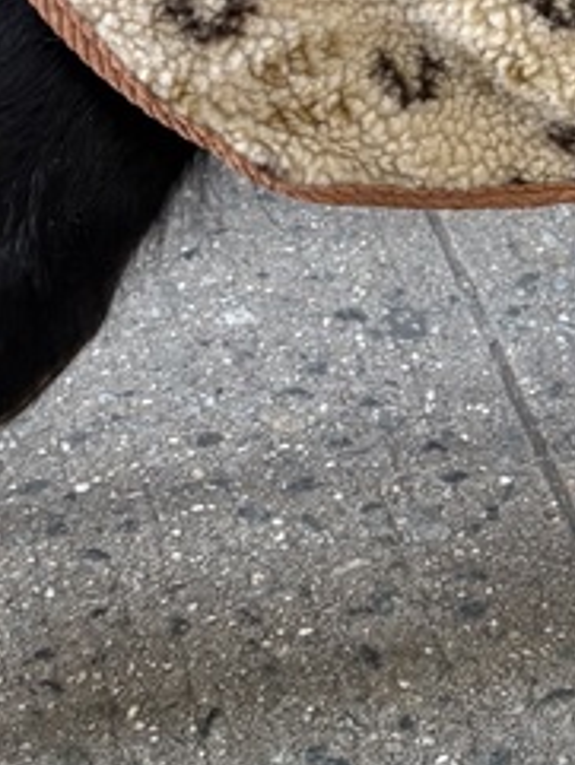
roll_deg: -4.7
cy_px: 89
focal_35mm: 108
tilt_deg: -29.3
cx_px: 832
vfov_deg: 17.9
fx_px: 2390
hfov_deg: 13.1
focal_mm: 5.96
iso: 125
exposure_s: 1/120
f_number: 1.6
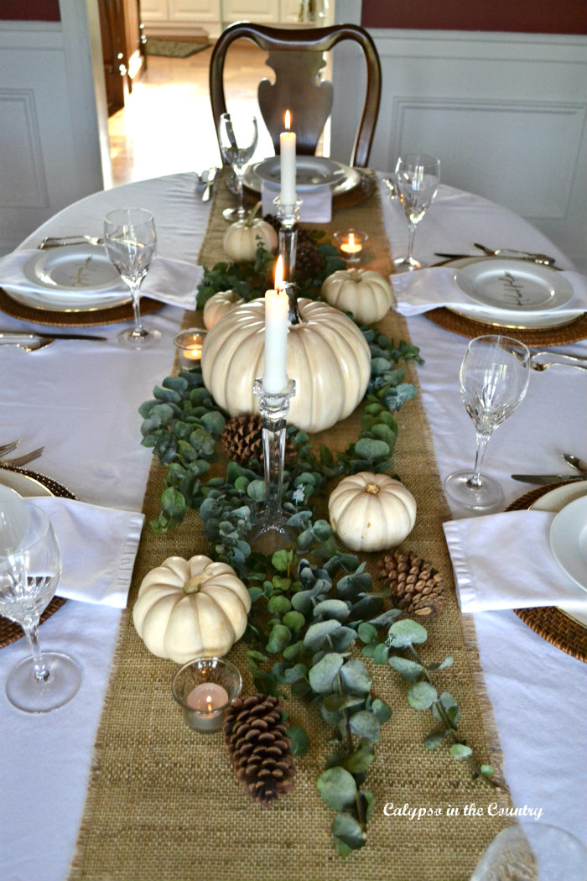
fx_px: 880
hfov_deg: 36.9
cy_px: 440
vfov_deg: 53.1
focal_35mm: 36
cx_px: 294
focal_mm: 24
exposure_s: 1/250
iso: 1600
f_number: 4
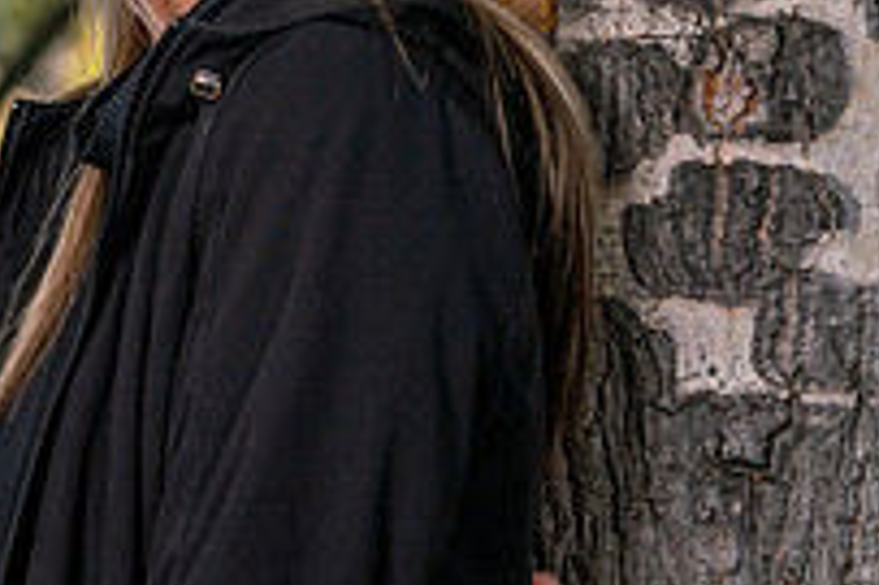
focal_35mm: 200
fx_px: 4879
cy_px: -67
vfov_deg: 6.8
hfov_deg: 10.2
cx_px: -117
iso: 160
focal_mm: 70
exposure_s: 1/1000
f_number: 4.5
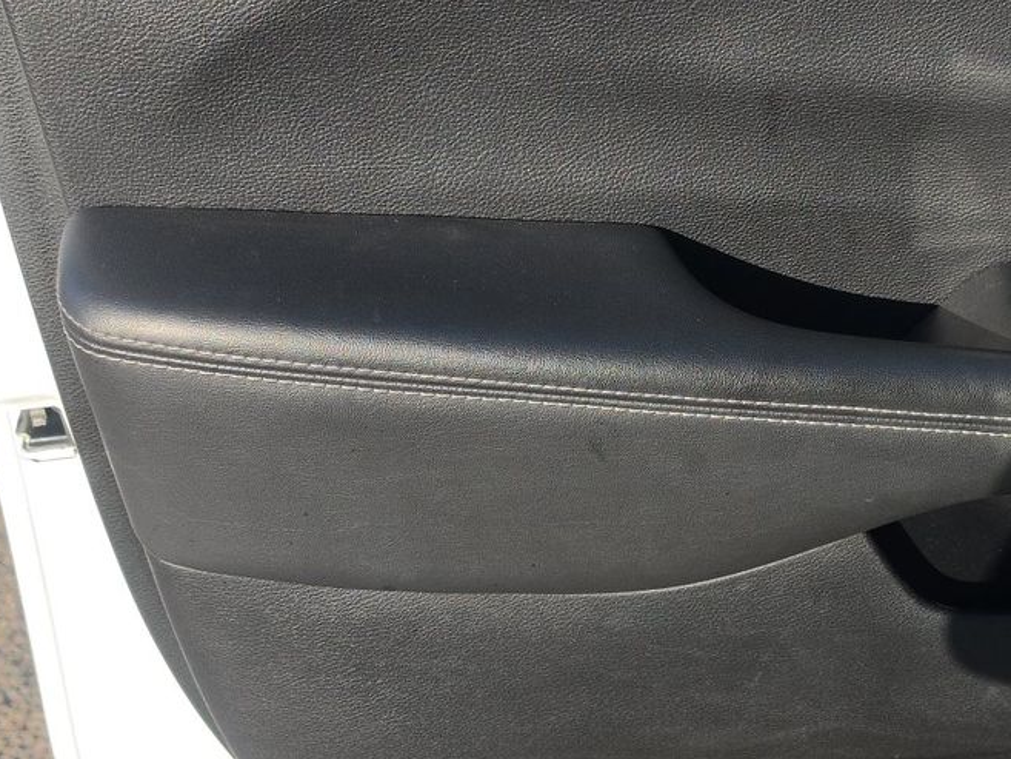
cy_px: 403
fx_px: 1636
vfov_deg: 26.1
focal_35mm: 56
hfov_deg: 33.3
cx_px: 817
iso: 64
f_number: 1.4
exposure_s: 1/4143
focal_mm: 6.5
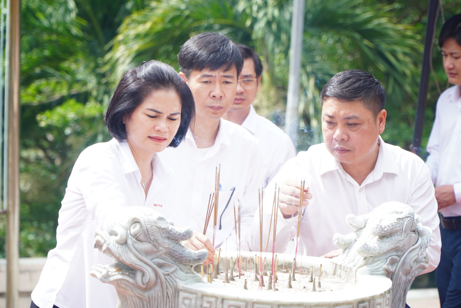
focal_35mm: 158
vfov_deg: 8.7
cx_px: 230
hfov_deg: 13.0
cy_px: 154
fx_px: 2018
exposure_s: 1/200
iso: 100
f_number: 5
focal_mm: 105
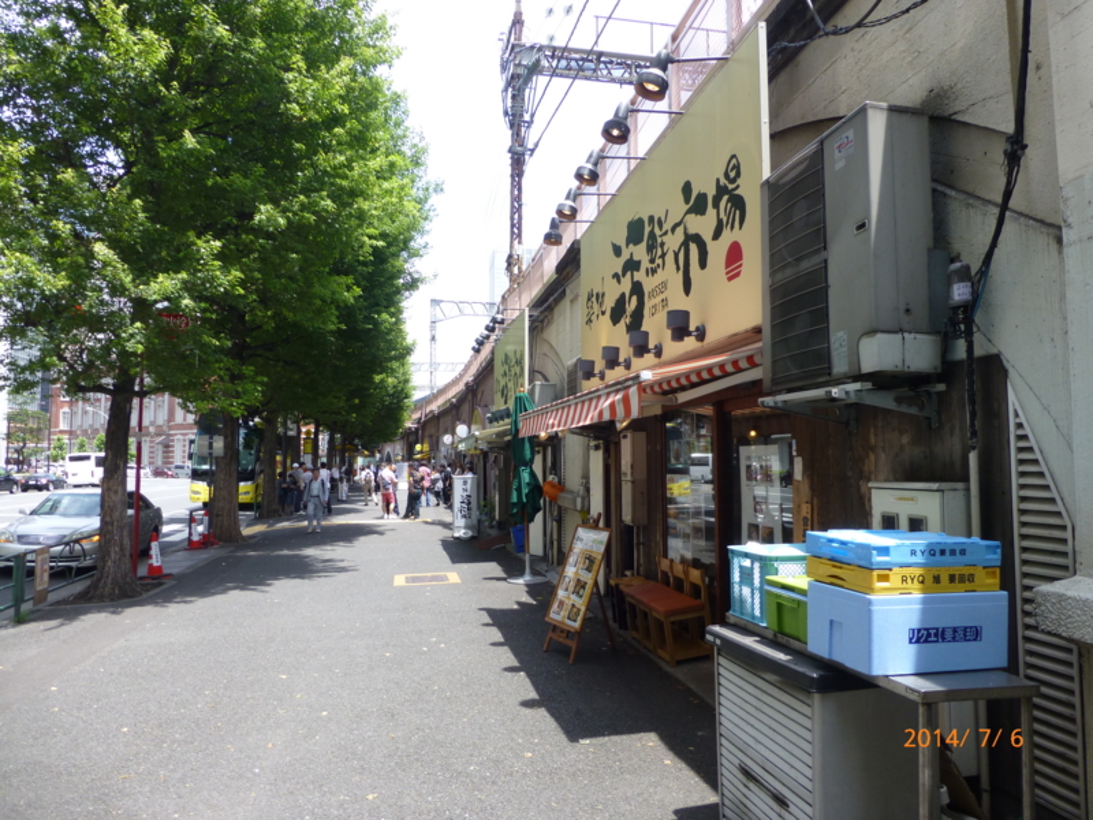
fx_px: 758
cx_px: 546
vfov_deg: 56.8
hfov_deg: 71.6
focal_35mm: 24
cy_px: 410
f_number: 4
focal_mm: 4.3
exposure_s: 1/200
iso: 100
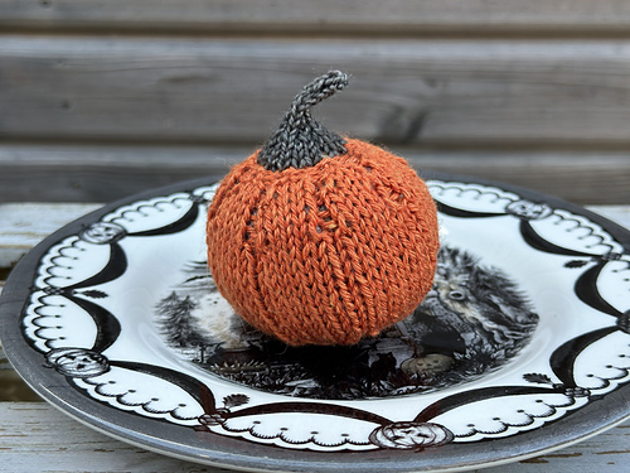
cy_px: 236
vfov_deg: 30.3
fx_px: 874
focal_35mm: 48
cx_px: 315
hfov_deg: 39.7
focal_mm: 6.86
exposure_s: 1/229
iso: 80
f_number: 1.78
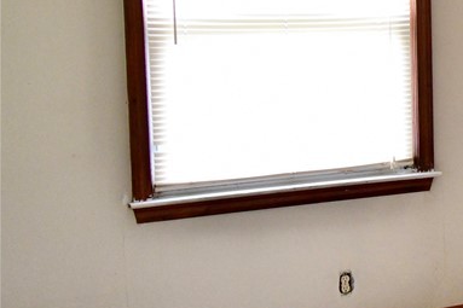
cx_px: 655
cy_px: 106
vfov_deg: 16.0
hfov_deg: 21.0
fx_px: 1093
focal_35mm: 85
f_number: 5.6
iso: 3200
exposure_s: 1/30
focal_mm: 20
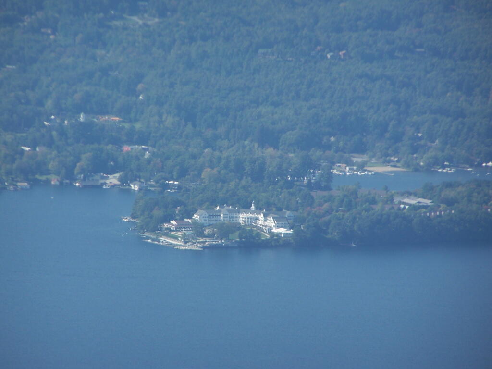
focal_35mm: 380
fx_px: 5401
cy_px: 184
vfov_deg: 3.9
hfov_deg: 5.2
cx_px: 246
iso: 80
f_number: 3.7
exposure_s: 1/800
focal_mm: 63
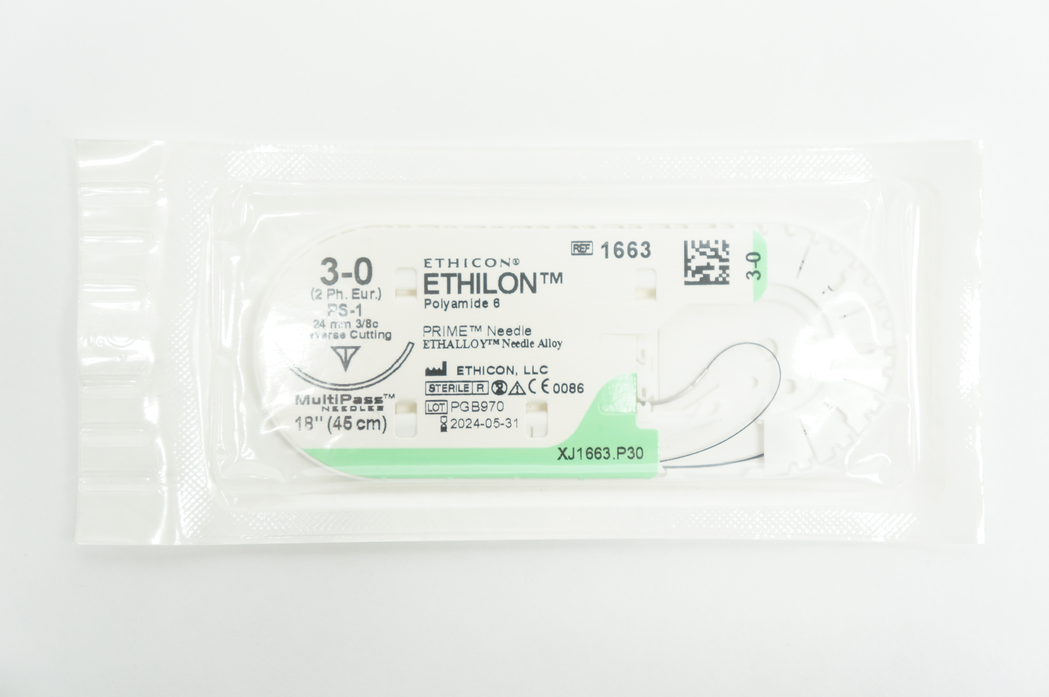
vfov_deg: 27.2
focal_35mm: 50
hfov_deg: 40.0
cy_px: 348
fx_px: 1441
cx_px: 524
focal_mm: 33
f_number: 4.5
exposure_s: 1/60
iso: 400
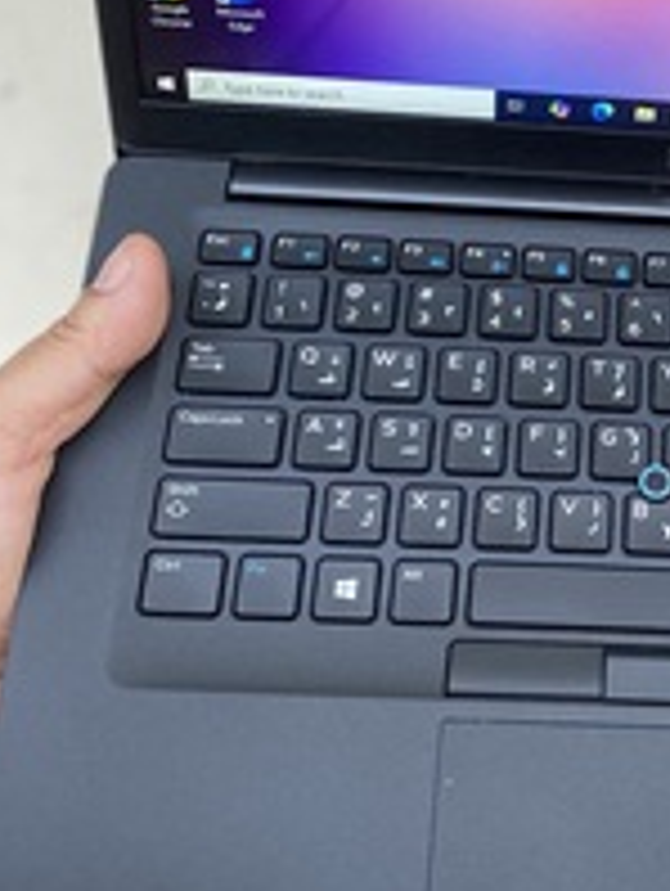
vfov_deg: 31.5
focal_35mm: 60
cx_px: 690
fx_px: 1545
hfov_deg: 23.3
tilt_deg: -61.1
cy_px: 214
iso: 250
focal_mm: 4.25
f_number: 1.8
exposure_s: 1/60
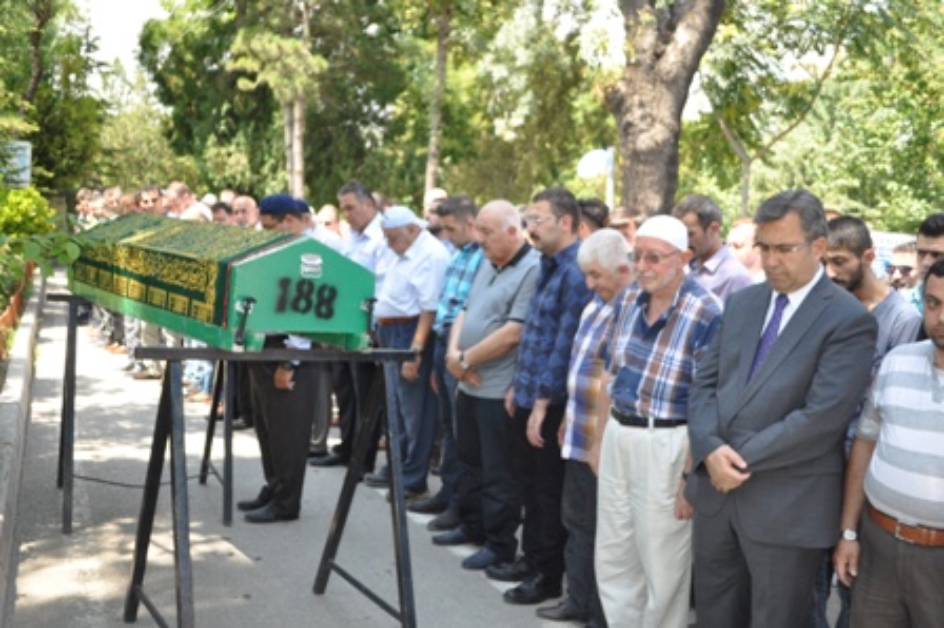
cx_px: 472
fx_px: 865
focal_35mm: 33
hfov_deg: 57.3
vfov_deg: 39.9
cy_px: 314
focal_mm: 22
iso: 200
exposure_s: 1/200
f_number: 7.1
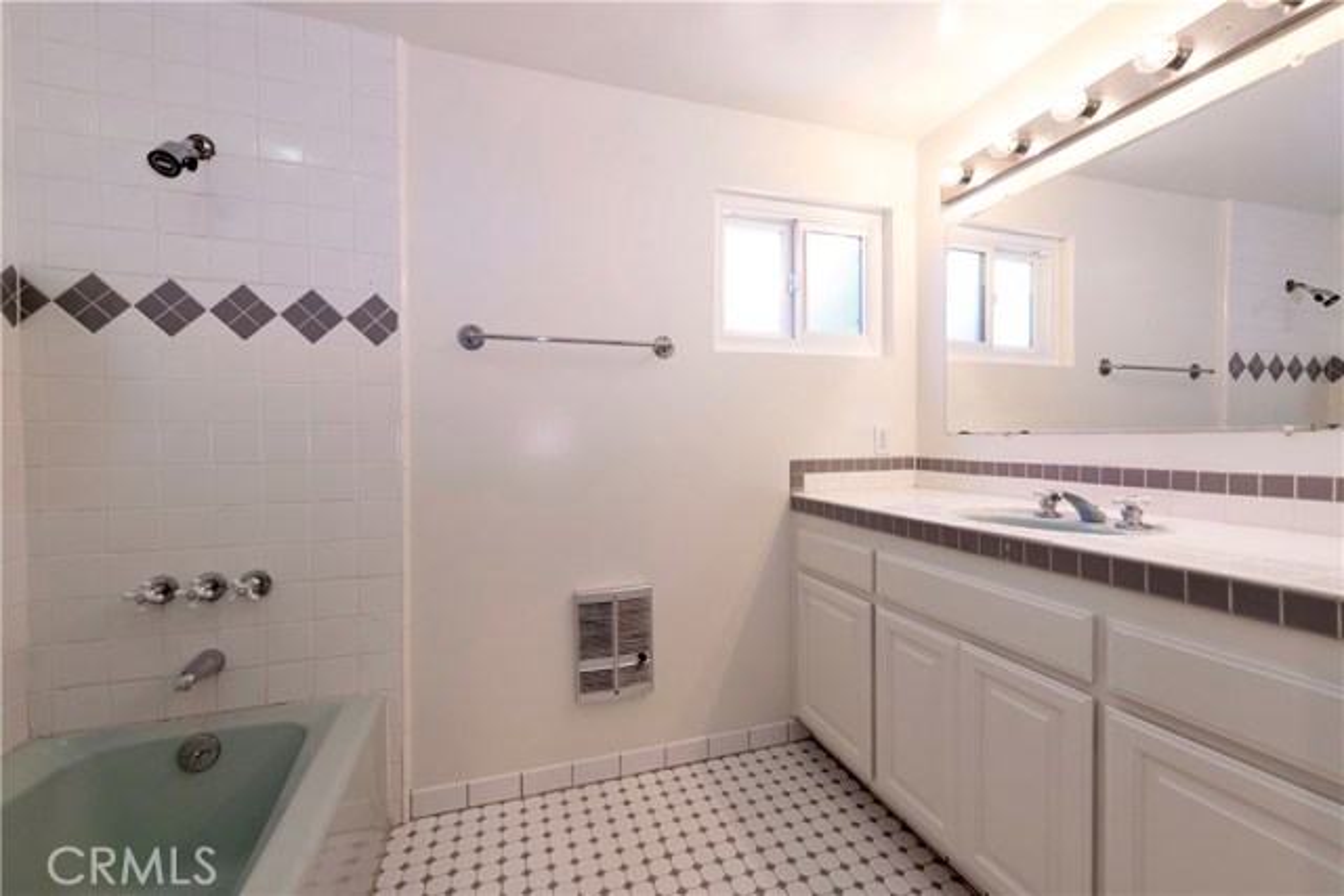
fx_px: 523
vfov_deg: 81.2
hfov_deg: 104.2
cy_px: 448
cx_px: 672
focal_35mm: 14
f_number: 8
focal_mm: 14
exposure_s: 1/15
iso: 360
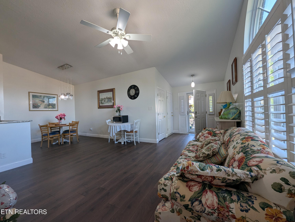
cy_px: 111
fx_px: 111
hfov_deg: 106.1
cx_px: 148
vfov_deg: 90.0
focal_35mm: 13
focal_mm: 1.95
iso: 51
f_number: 2.2
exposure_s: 1/40
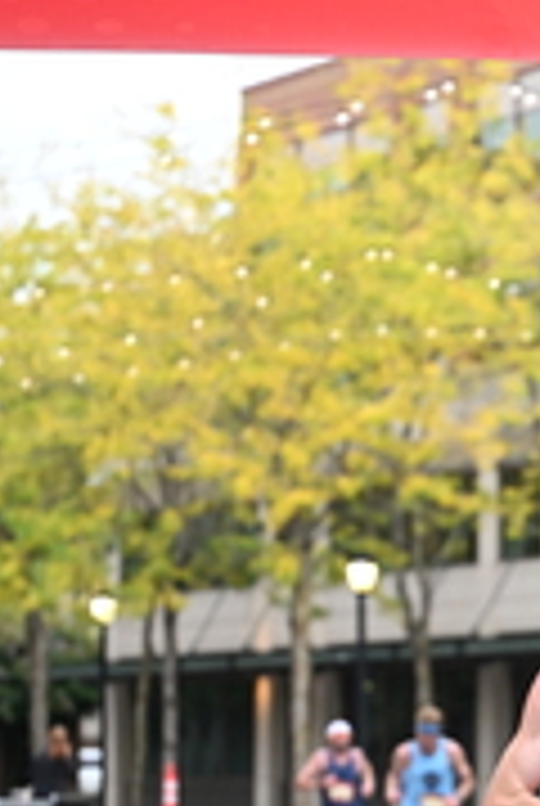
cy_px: 630
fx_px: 4953
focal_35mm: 221
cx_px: 812
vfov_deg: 9.3
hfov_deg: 6.2
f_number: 2.8
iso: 1600
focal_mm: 72
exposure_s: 1/800
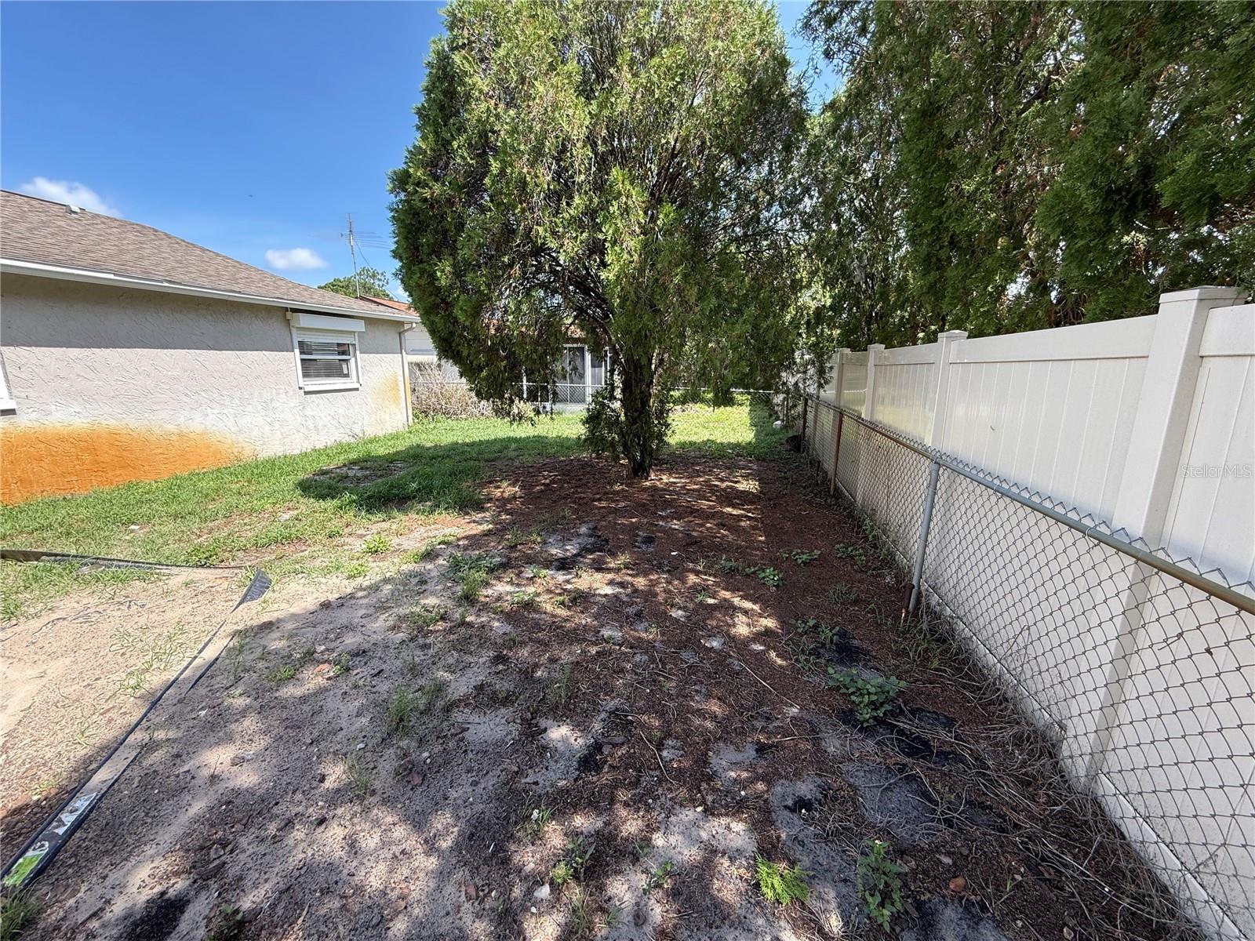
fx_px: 508
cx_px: 628
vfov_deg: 85.7
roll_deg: -0.6
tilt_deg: -12.2
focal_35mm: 14
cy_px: 470
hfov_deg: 102.1
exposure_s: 1/430
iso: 64
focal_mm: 2.22
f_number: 2.2
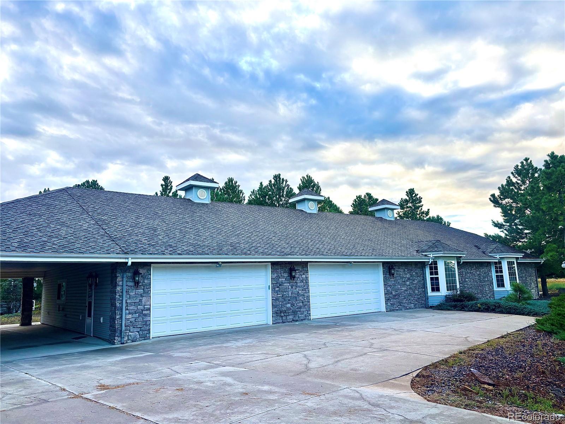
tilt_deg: +9.2
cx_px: 282
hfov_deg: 67.3
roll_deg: +2.3
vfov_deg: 53.1
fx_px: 424
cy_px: 212
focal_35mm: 26
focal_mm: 5.96
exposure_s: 1/475
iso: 50
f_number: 1.6
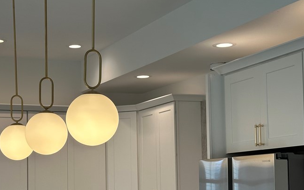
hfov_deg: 25.5
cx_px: 69
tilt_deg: +3.3
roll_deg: +0.5
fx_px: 663
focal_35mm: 80
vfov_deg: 16.2
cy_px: 145
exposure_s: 1/179
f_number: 1.78
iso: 64
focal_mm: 6.86
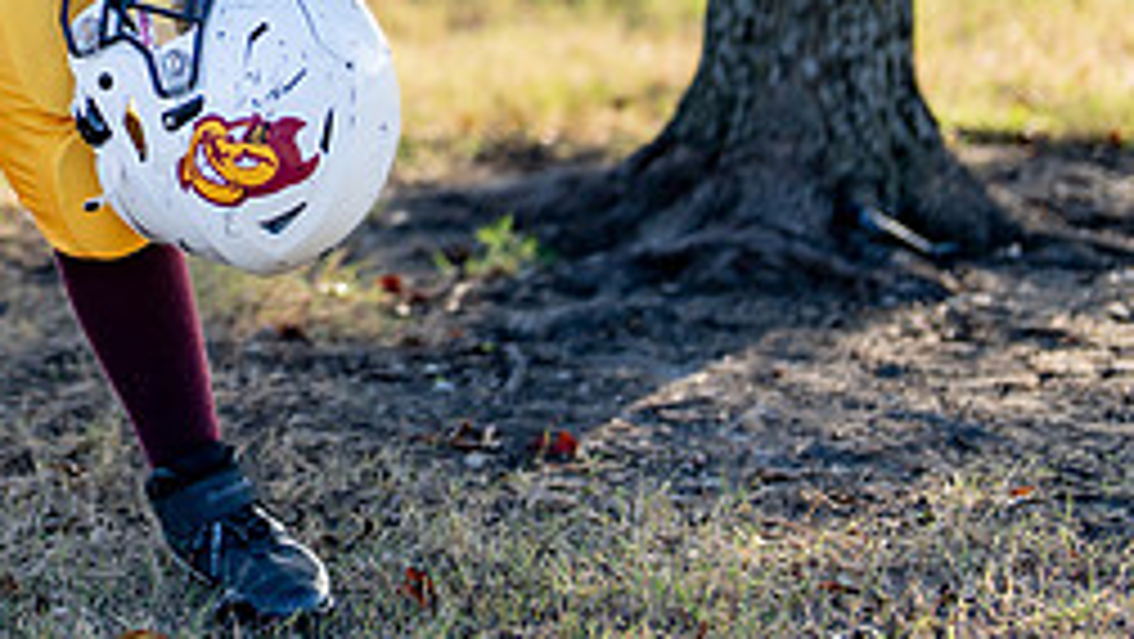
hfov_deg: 15.2
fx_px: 4181
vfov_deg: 8.6
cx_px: 40
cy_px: -224
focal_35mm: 139
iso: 100
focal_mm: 50
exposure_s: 1/1000
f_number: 1.2
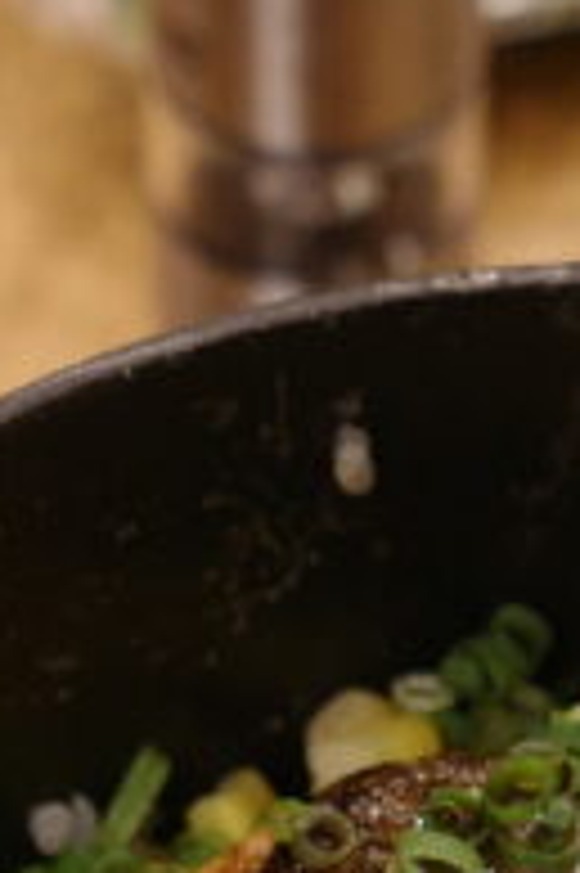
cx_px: 371
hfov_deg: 6.5
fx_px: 5108
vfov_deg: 9.4
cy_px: 1431
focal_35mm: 211
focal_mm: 26
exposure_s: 1/40
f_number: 2.8
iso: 1000
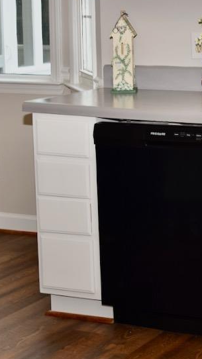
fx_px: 954
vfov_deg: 21.1
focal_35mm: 100
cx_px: 322
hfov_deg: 11.5
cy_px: 83
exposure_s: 1/60
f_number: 7.1
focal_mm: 27
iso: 100
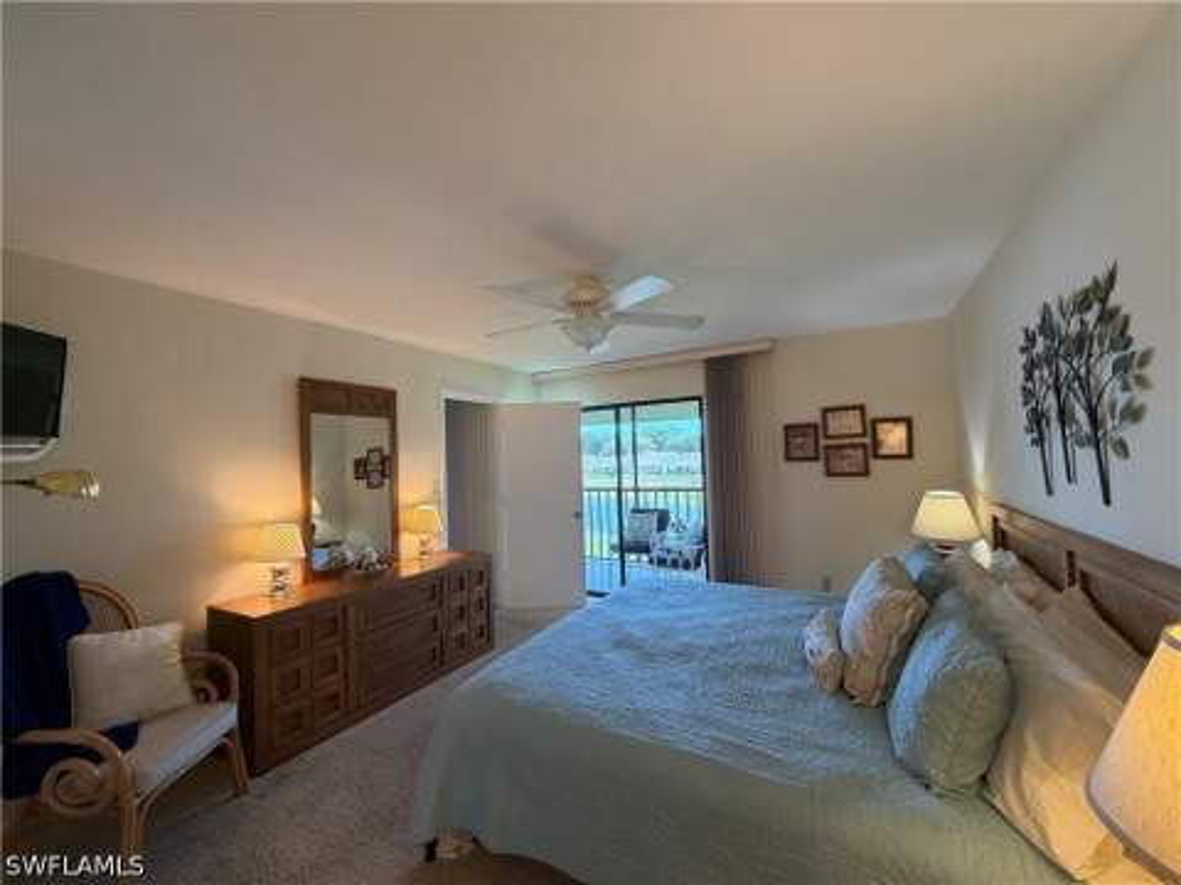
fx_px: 478
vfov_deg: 85.7
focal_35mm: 14
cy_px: 442
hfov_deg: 102.1
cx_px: 590
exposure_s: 1/60
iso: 200
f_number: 2.2
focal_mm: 2.22
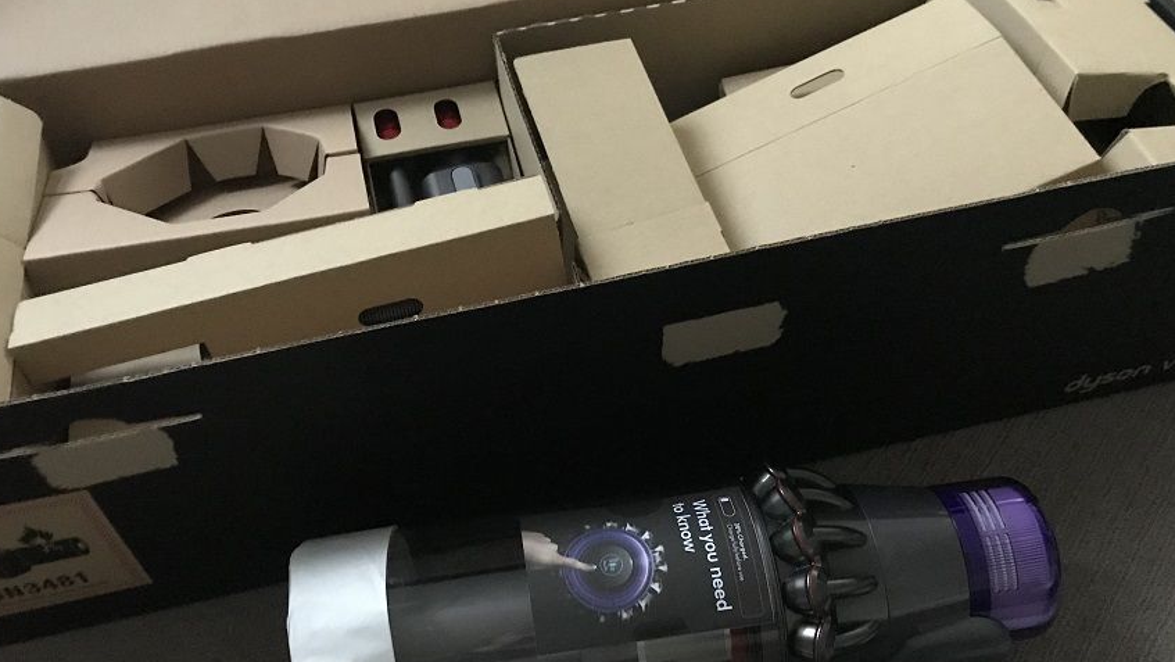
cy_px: 416
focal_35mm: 36
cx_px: 585
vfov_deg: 32.7
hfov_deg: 55.3
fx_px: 1122
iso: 160
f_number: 1.8
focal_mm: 3.99
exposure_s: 1/4
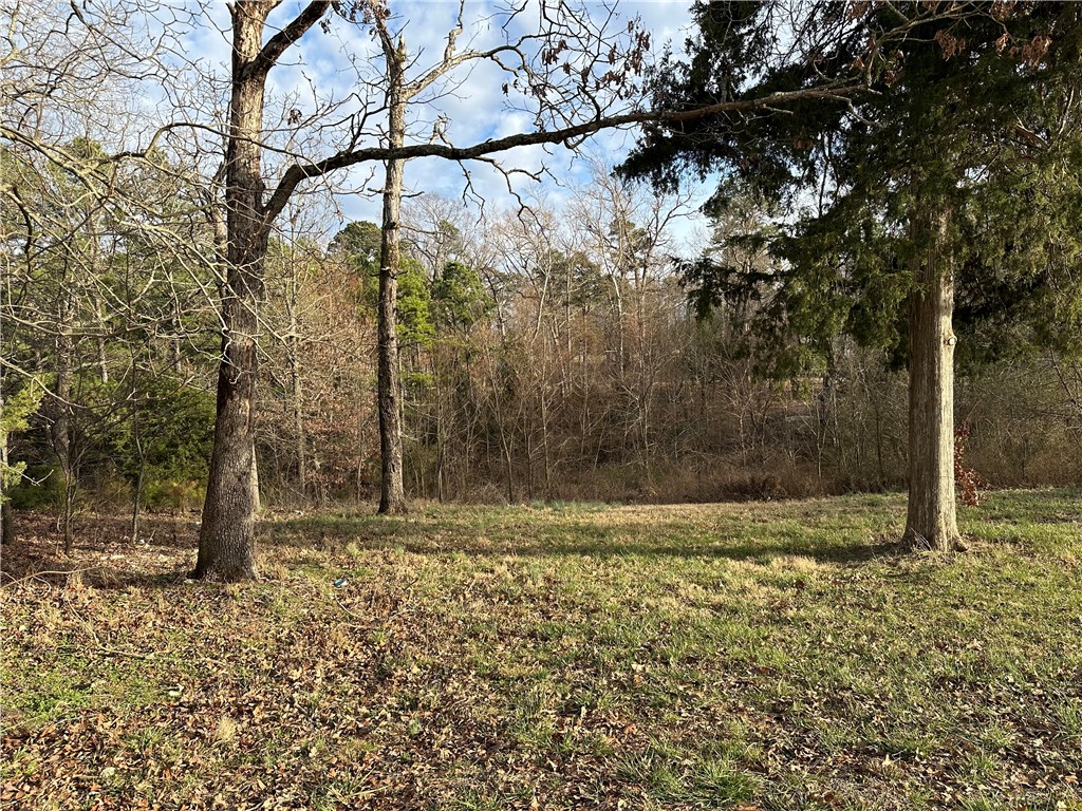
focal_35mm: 24
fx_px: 750
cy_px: 406
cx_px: 541
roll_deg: +3.4
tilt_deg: -1.5
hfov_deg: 71.6
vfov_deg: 56.8
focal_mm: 6.86
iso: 80
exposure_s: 1/1095
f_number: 1.78
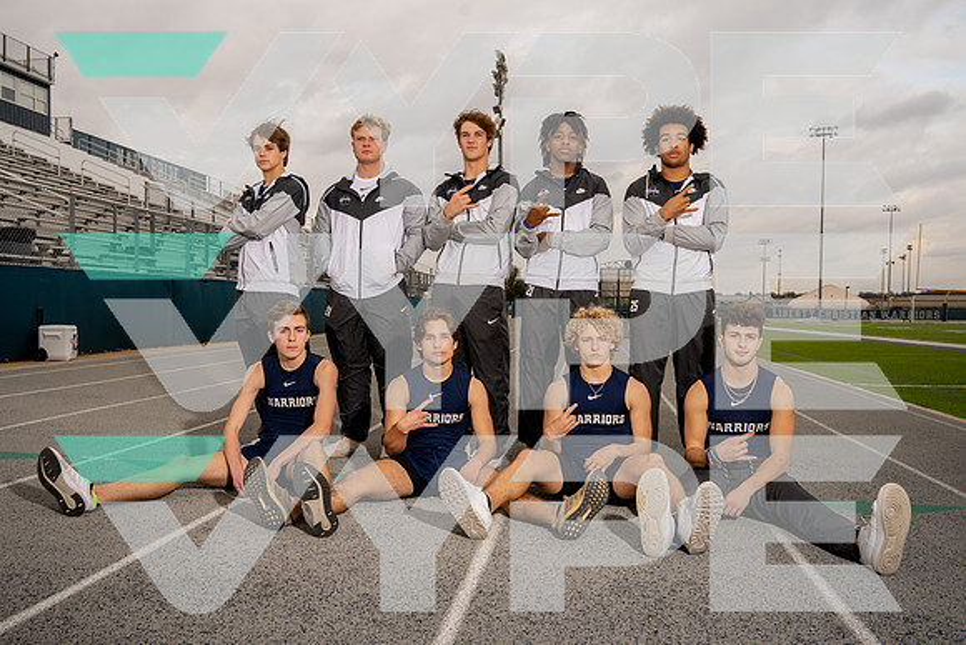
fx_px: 861
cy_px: 349
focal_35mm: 32
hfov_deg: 58.5
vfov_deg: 41.0
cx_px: 451
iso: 250
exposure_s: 1/250
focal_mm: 28
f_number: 8
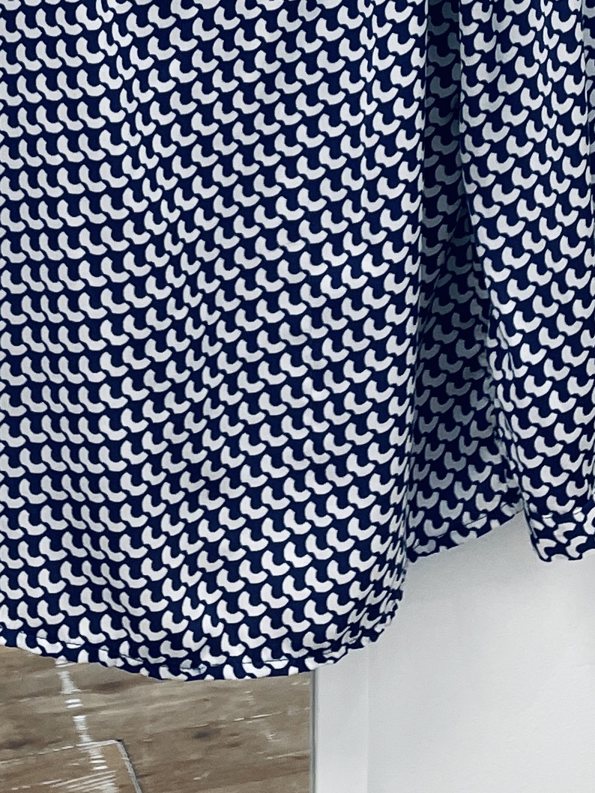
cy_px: -128
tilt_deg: -11.6
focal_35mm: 99
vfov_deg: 18.9
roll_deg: +1.3
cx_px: 200
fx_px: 2269
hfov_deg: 14.9
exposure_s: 1/100
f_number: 1.6
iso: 80
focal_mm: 4.2
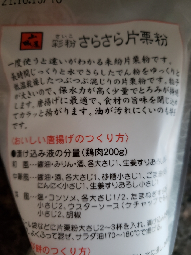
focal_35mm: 26
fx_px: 191
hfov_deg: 53.1
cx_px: 96
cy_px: 128
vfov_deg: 67.3
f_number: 1.5
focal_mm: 4.3
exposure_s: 1/15
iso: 250
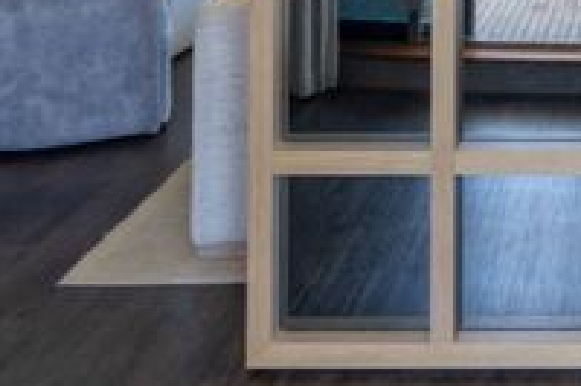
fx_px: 1032
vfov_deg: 17.6
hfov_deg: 28.5
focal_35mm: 64
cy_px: -289
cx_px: 645
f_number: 8
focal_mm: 16
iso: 800
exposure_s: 1/125
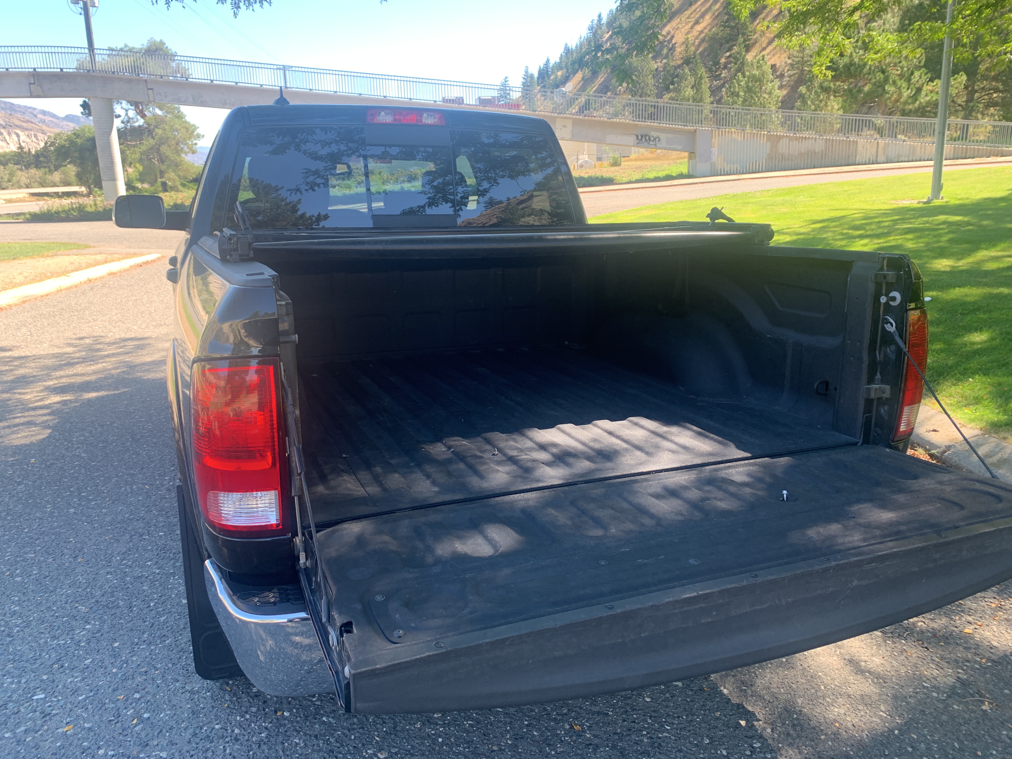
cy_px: 380
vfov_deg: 53.1
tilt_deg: -14.4
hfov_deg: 67.3
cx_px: 506
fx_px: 760
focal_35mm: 26
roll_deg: +1.1
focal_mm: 4.25
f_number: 1.8
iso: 25
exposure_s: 1/149
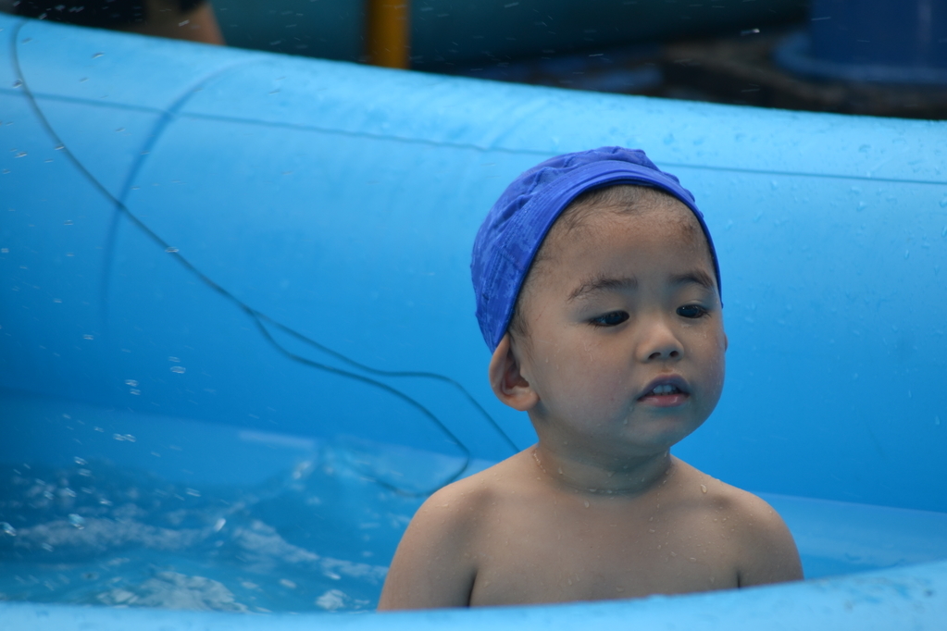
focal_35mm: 352
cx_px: 522
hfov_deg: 5.9
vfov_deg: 3.9
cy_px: 343
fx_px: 9259
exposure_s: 1/200
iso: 100
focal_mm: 200
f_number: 7.1
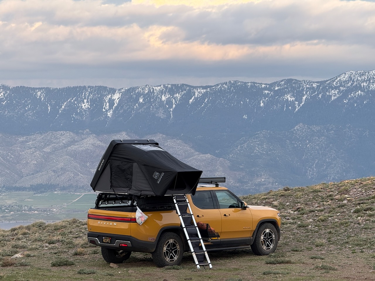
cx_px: 188
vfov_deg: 12.3
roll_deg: -0.8
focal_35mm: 120
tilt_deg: -0.3
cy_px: 140
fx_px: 1300
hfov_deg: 16.4
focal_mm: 15.66
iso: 50
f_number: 2.8
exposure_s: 1/181
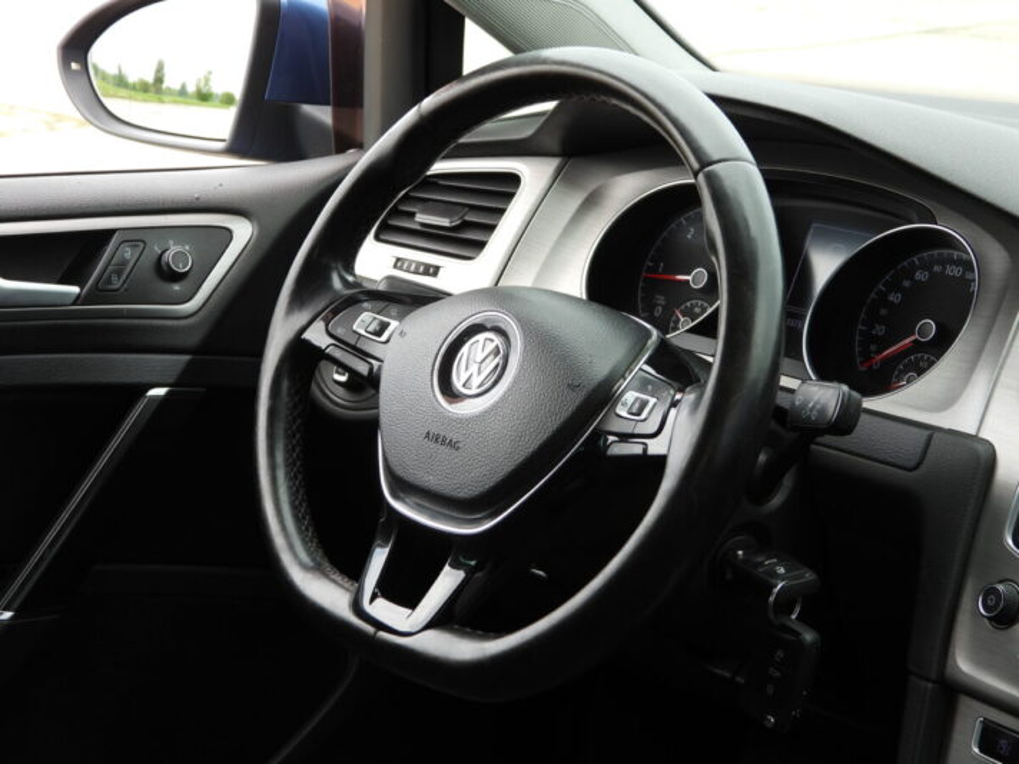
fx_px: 2502
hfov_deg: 23.0
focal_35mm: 85
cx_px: 510
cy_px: 382
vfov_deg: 17.4
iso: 100
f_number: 3.5
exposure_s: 1/125
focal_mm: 15.3
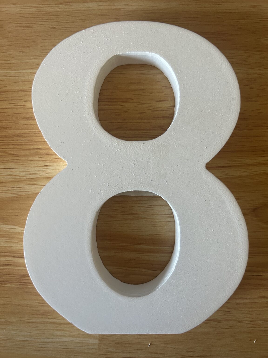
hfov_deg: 53.1
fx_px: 268
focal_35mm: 26
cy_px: 179
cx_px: 134
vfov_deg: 67.3
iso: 200
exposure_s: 1/60
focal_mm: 5.7
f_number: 1.5
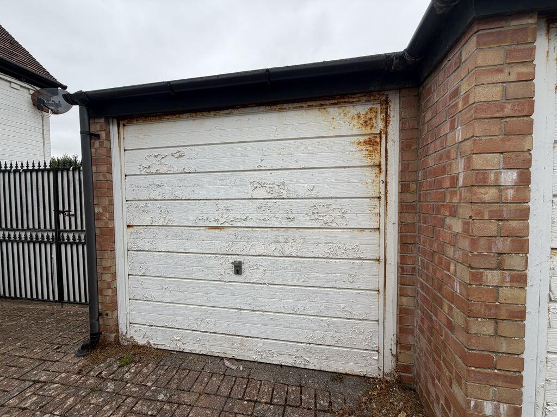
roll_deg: +1.1
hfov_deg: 102.1
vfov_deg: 85.7
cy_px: 208
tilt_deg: -2.5
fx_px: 225
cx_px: 278
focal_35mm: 14
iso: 40
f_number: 2.2
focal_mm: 2.22
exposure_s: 1/672
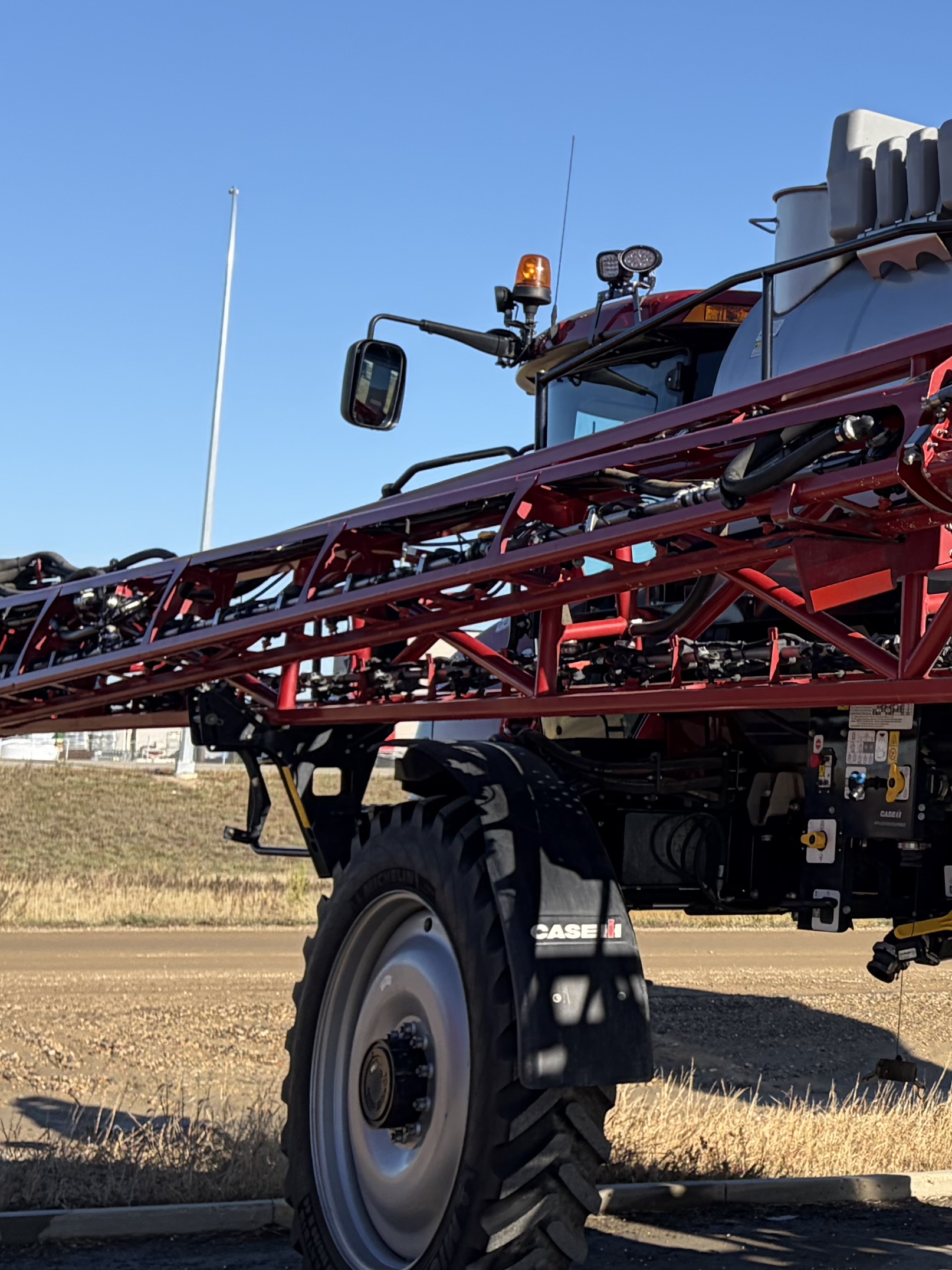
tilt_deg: +7.2
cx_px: 1377
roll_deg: -1.6
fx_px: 2530
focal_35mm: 69
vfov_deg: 28.1
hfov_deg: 19.0
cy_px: 483
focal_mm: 5.96
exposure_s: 1/2747
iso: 50
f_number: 1.6
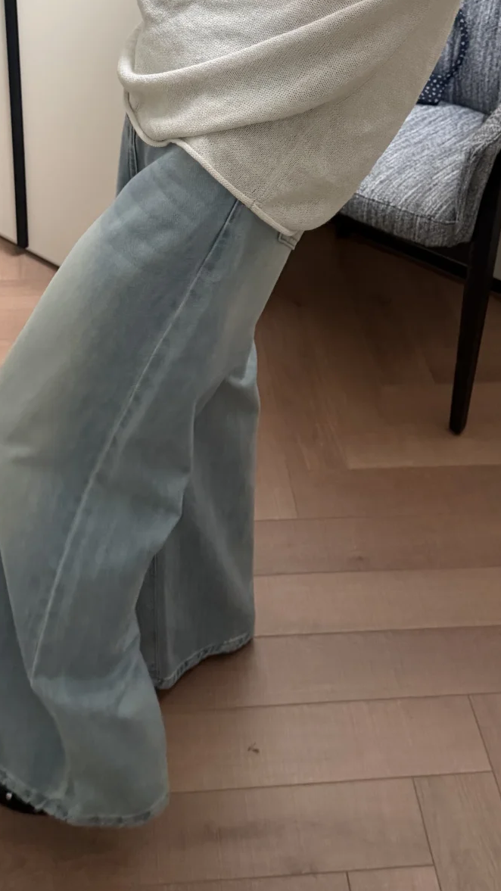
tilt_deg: -34.1
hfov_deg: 35.8
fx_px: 756
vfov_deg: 61.0
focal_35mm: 32
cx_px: 123
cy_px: 453
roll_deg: -1.2
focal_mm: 6.76
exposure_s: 1/60
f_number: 1.78
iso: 640
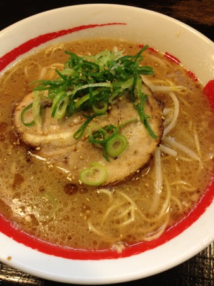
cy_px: 143
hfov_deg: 40.7
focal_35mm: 35
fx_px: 288
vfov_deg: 52.6
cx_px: 107
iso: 100
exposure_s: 1/20
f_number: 2.4
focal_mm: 4.28
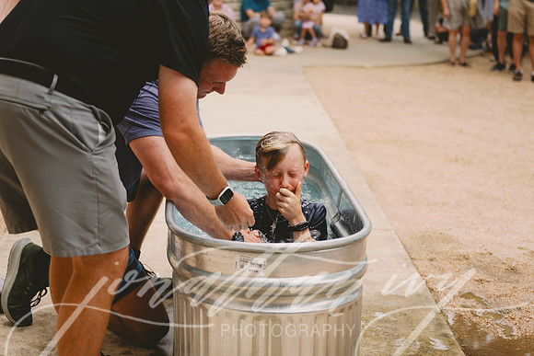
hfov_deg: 29.4
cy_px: 205
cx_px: 283
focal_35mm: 69
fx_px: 1019
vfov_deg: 19.8
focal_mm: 53
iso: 250
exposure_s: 1/640
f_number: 2.8
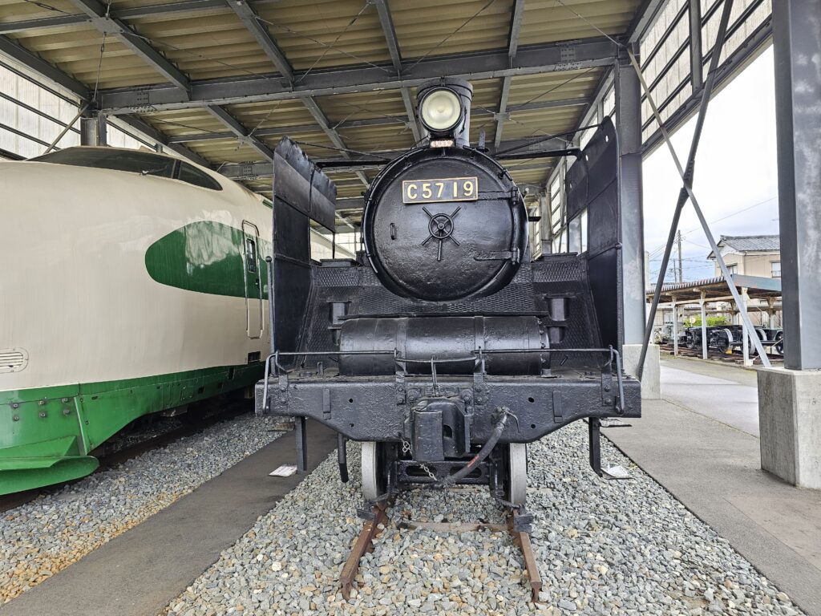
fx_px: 545
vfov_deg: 58.9
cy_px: 308
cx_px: 410
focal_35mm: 23
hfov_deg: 73.9
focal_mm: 6.3
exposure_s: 1/120
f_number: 1.7
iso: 50
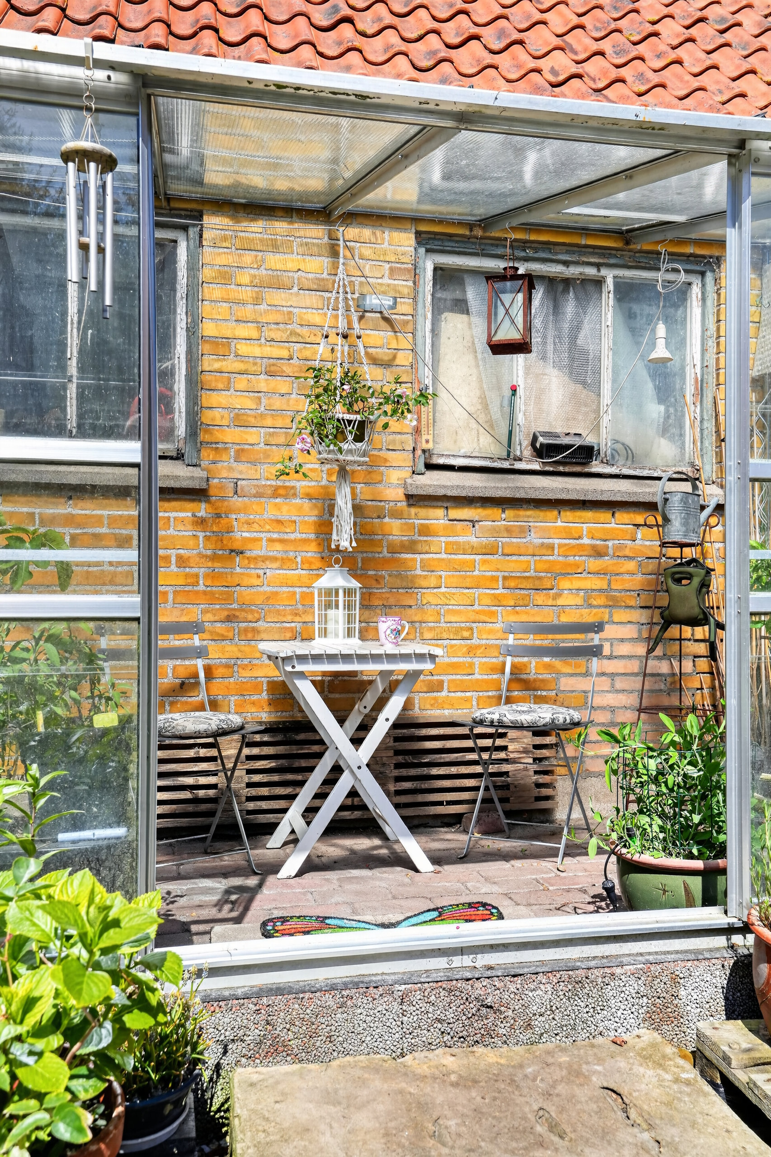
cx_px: 386
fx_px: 1028
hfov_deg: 41.1
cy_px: 578
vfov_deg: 58.7
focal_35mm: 32
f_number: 9
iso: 400
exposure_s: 1/160
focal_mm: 32
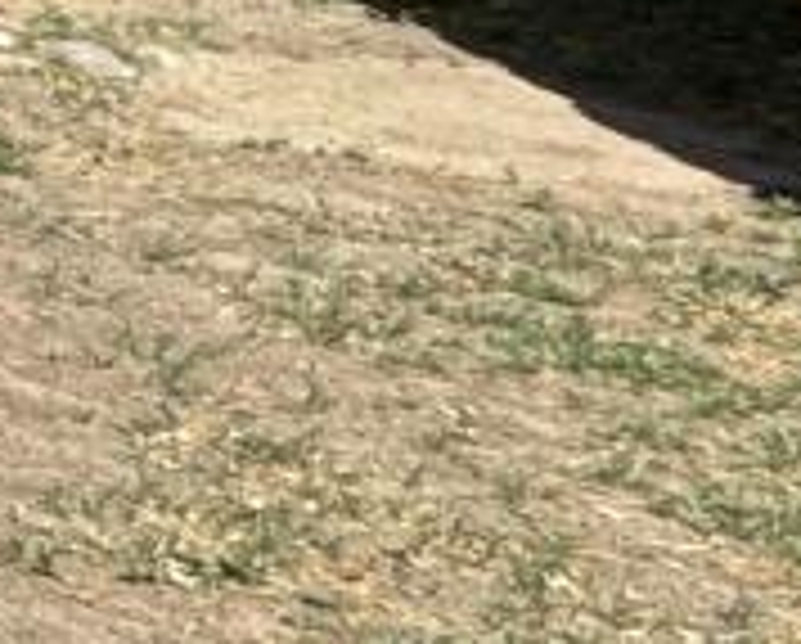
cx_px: -2488
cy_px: -462
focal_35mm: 115
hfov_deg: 8.0
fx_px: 2731
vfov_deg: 12.4
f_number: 2.2
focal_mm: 2.22
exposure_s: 1/2083
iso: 50
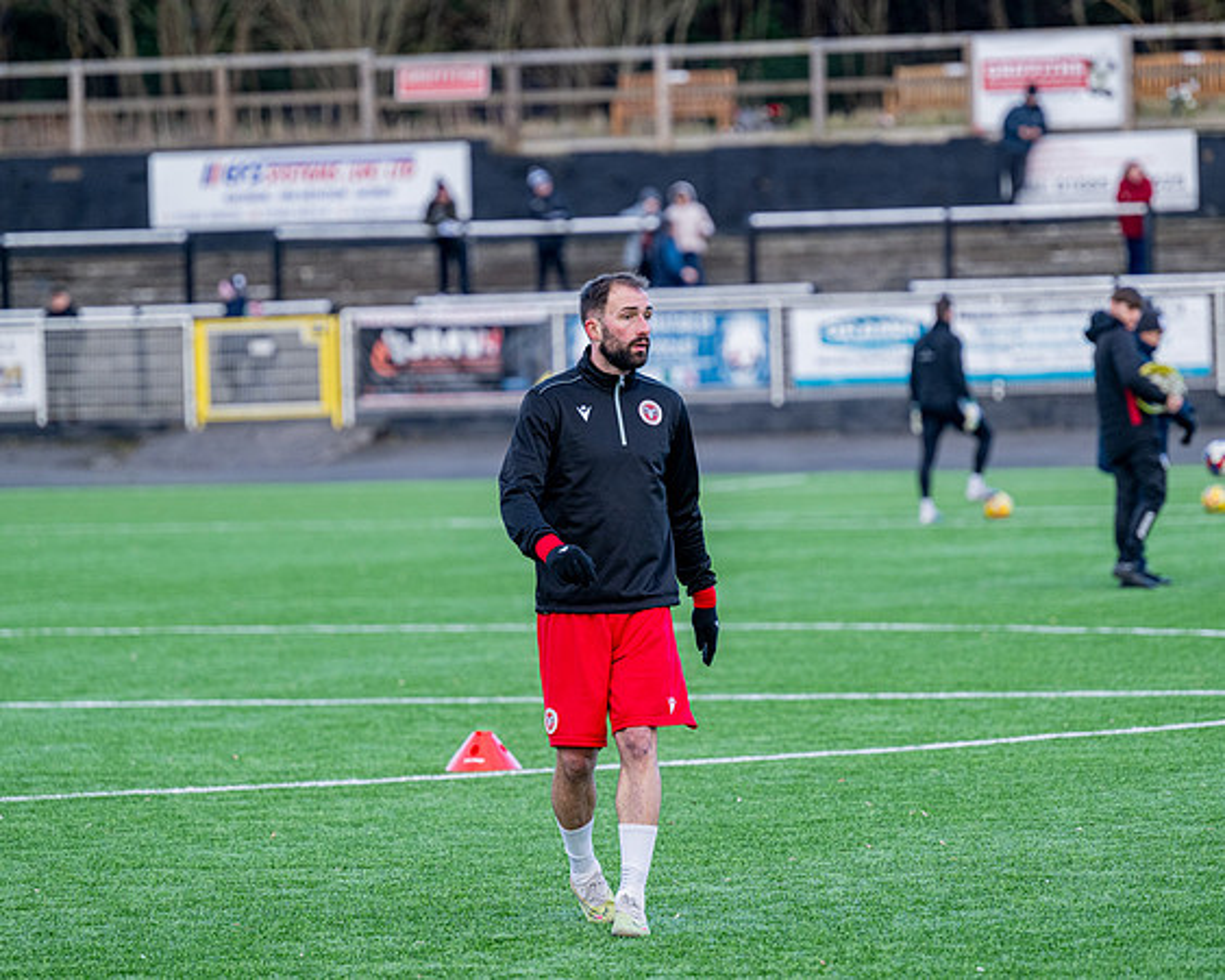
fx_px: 8571
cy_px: 490
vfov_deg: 6.5
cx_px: 612
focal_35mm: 236
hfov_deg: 8.2
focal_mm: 210
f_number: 4
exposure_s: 1/1000
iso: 1000
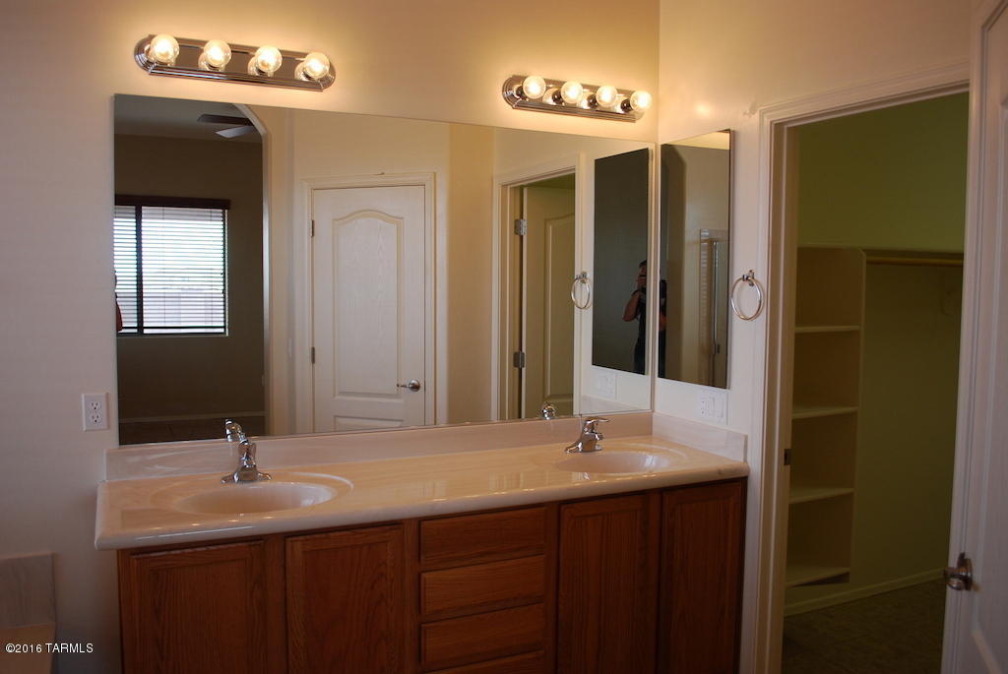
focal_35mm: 30
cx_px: 504
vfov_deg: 43.7
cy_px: 337
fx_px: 841
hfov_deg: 61.9
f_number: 3.8
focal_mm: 20
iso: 200
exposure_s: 1/50
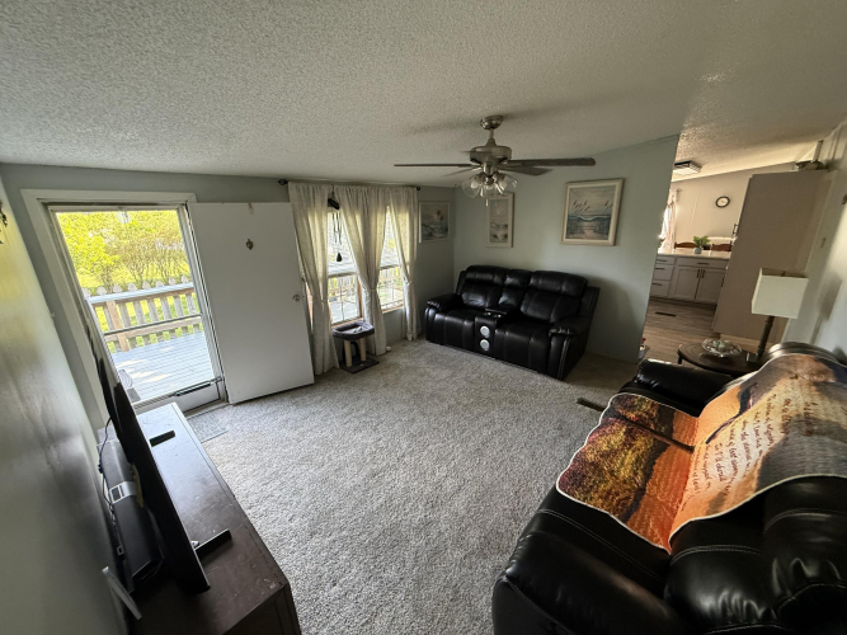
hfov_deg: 102.1
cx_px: 424
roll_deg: +1.2
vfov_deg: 85.7
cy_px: 318
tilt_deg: -16.6
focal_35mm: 14
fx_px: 342
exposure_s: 1/60
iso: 400
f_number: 2.2
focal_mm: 2.22
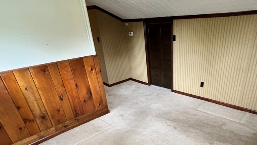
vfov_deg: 46.9
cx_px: 153
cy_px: 116
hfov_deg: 77.9
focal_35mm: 23
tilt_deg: -29.7
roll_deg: +4.2
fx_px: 157
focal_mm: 1.57
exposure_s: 1/60
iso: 200
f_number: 1.8
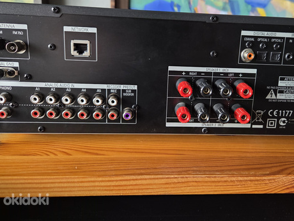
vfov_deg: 46.2
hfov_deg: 59.4
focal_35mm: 30
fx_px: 255
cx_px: 177
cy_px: 78
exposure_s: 1/100
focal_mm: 5.4
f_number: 1.8
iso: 400
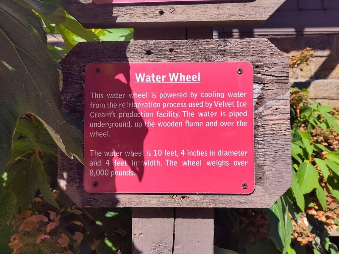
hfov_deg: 73.9
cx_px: 170
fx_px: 225
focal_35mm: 23
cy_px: 127
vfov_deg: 58.9
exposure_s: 1/1320
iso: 100
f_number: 1.8
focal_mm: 5.56
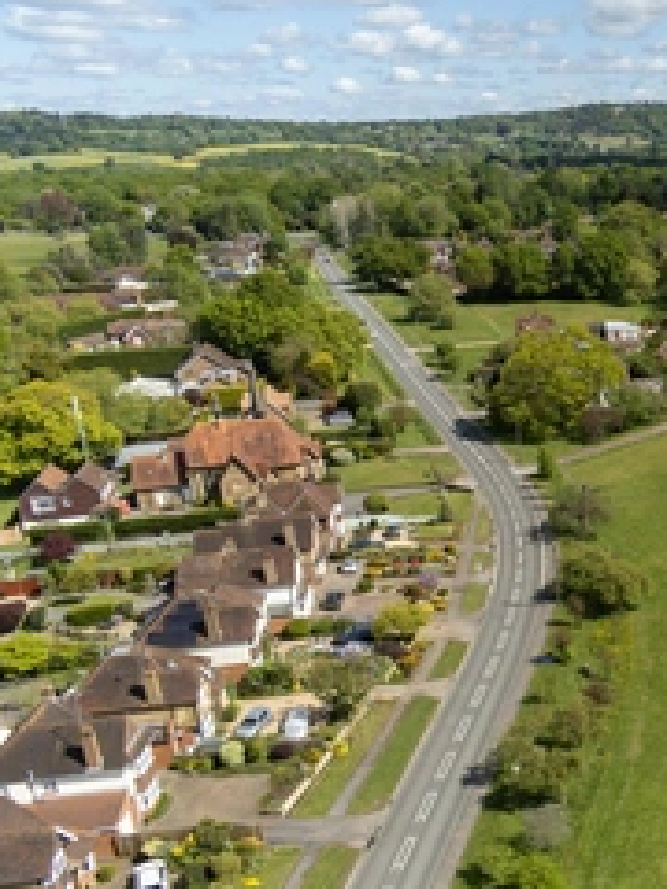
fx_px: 1182
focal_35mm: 46
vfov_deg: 41.1
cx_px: 878
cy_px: 517
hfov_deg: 26.5
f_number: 2.4
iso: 159
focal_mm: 4
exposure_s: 1/1900
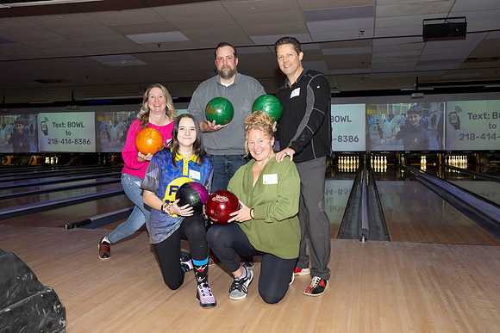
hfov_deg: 56.5
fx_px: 465
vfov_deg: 39.4
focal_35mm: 34
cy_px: 166
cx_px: 250
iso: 1600
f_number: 5.6
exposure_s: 1/100
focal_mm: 33.5
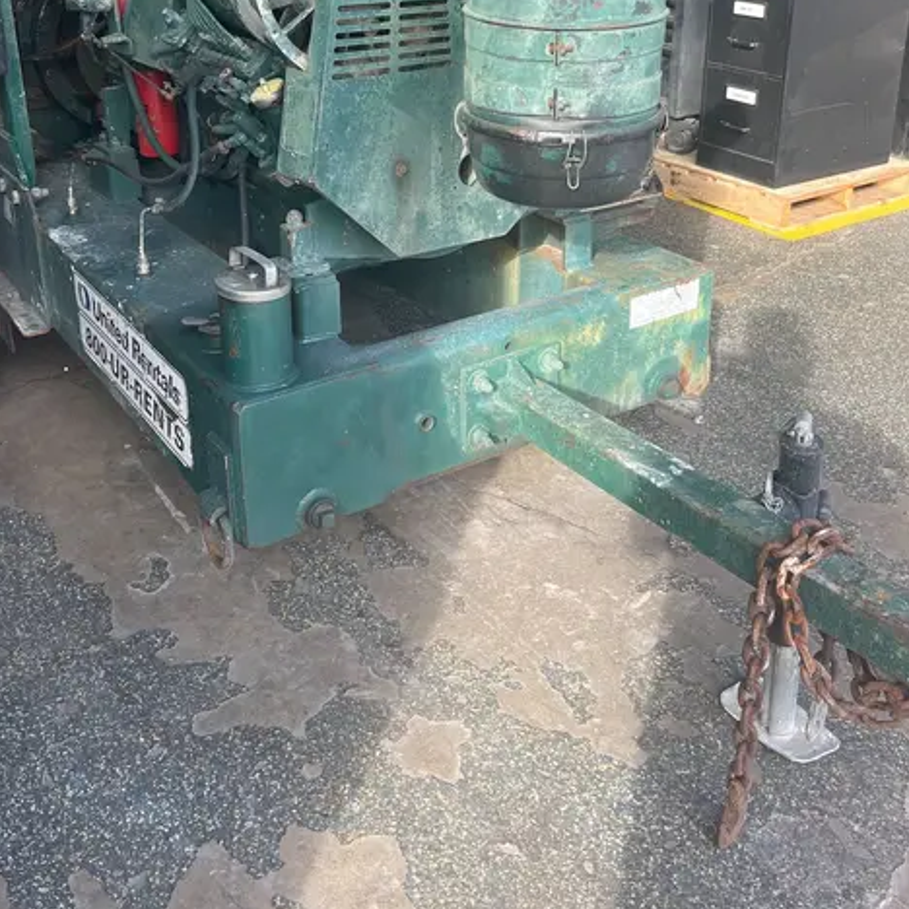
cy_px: 228
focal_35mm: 36
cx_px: 418
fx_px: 1070
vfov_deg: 44.5
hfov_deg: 46.0
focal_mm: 5.1
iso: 40
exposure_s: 1/293
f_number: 1.6
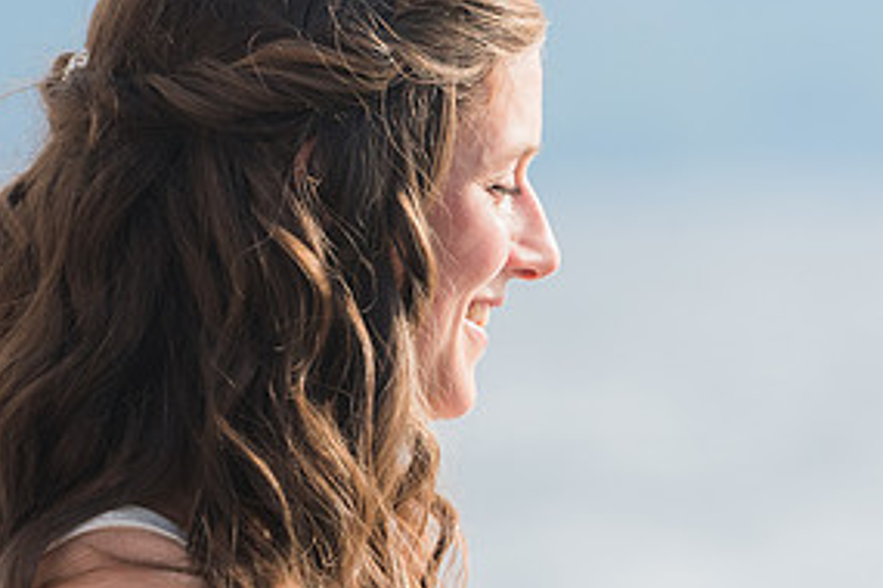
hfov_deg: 2.8
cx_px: 503
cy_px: 486
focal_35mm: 744
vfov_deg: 1.8
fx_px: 18247
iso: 200
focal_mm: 200
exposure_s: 1/800
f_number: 4
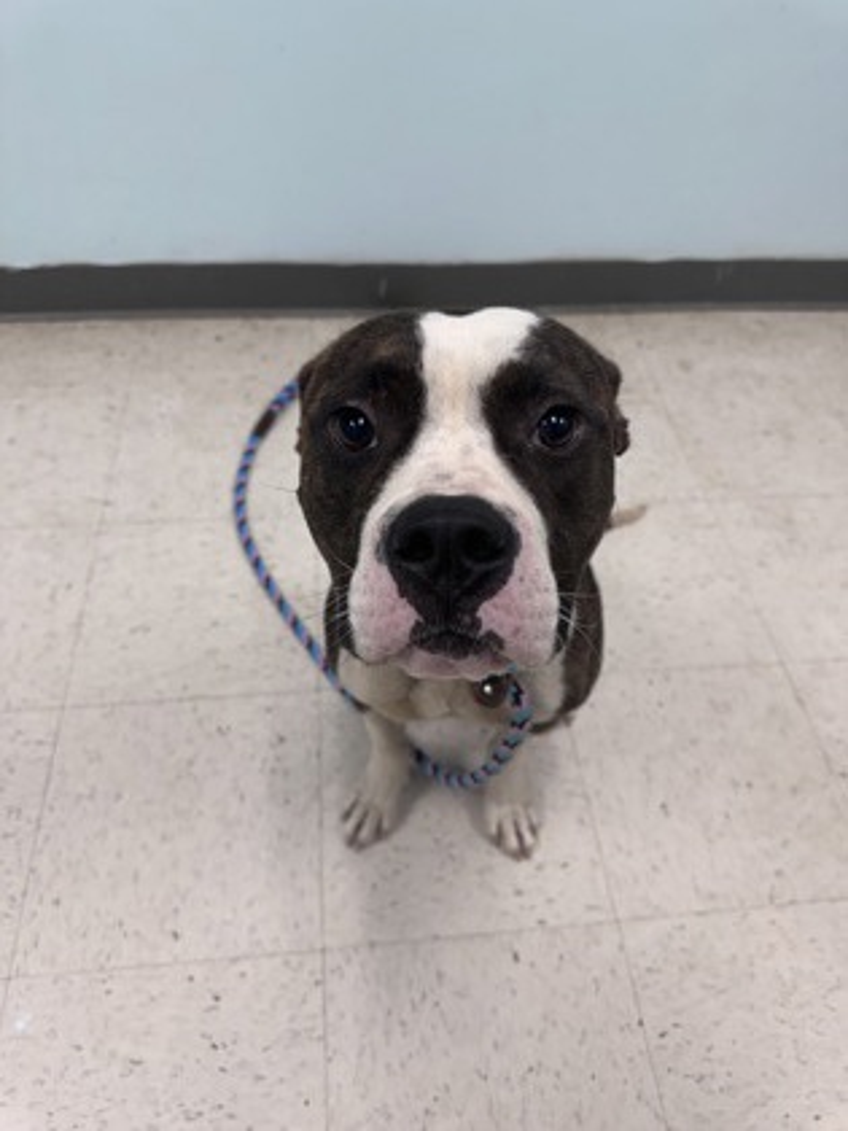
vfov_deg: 71.6
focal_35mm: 24
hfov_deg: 56.8
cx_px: 424
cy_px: 566
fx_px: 784
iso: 160
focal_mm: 6.86
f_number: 1.78
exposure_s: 1/120
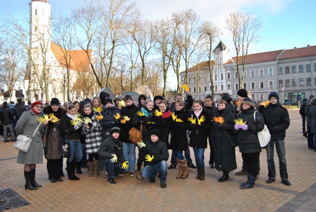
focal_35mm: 30
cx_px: 158
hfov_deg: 61.8
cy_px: 106
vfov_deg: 43.8
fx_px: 264
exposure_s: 1/200
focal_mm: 20
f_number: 4
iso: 100
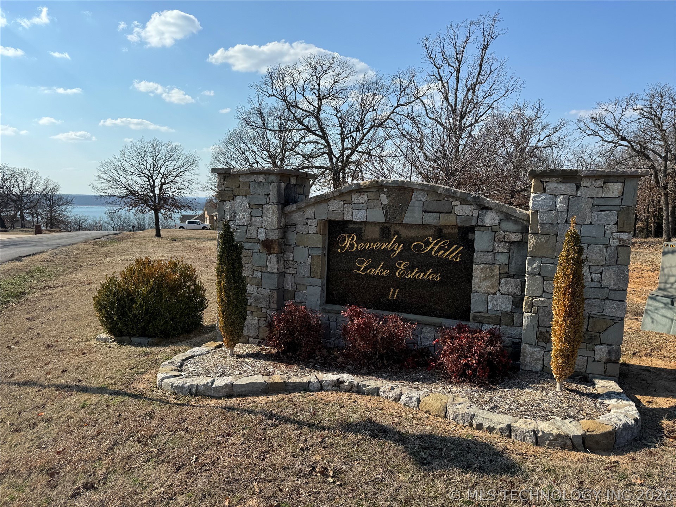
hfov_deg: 71.6
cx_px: 338
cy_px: 254
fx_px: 469
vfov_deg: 56.8
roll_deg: -0.7
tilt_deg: -8.8
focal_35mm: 24
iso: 80
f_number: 1.78
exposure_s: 1/4950
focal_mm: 6.86
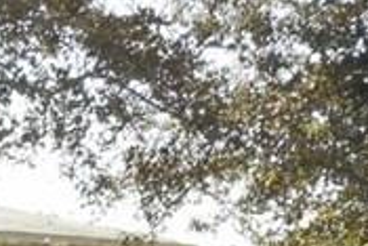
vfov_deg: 7.7
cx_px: -463
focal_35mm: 176
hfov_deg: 10.4
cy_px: 366
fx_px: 1801
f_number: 4
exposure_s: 1/160
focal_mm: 5.2
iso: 80
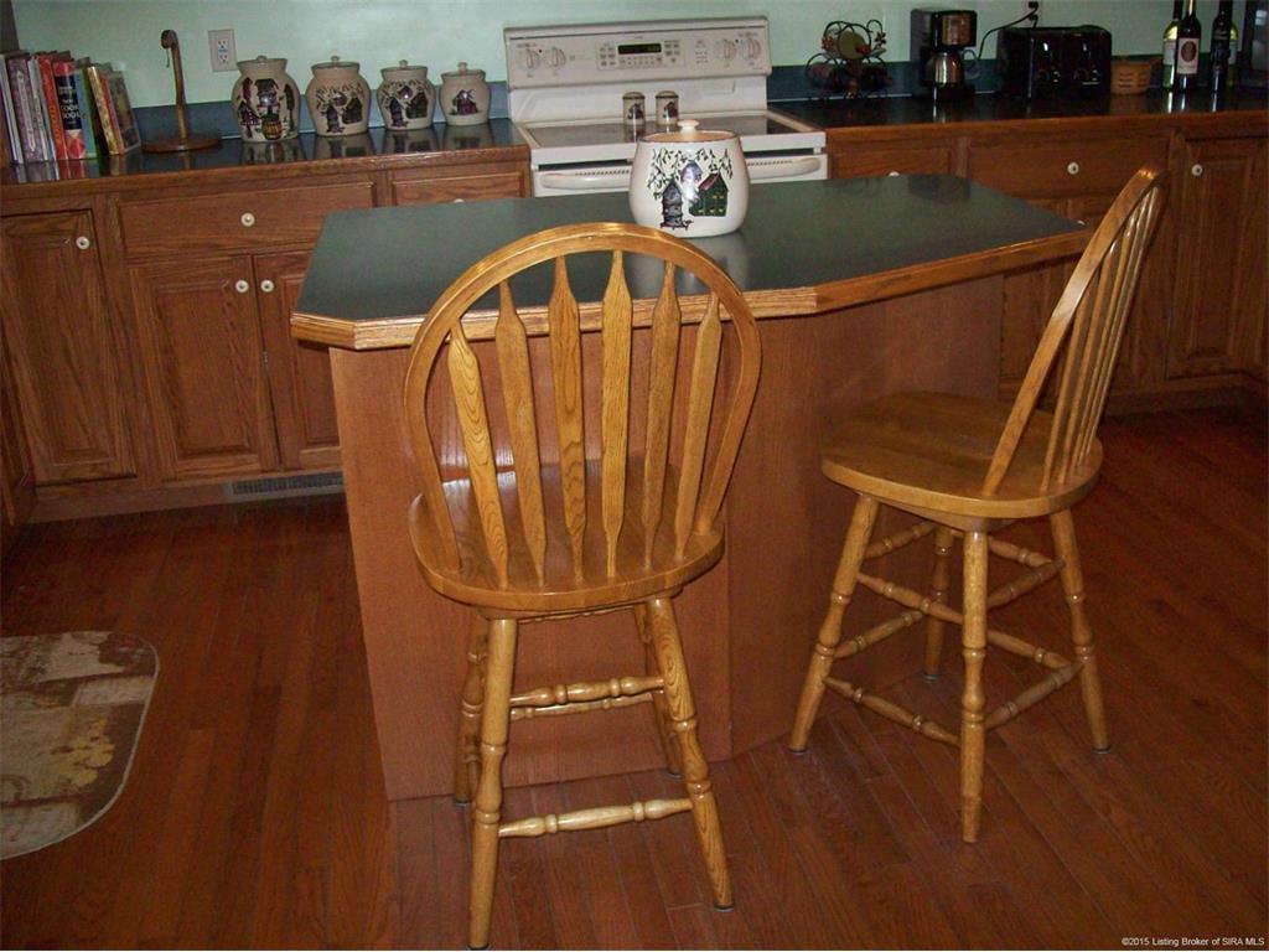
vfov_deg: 39.7
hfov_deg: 51.4
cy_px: 476
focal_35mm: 36
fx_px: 1320
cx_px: 634
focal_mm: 6
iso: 200
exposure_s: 1/64
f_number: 2.7
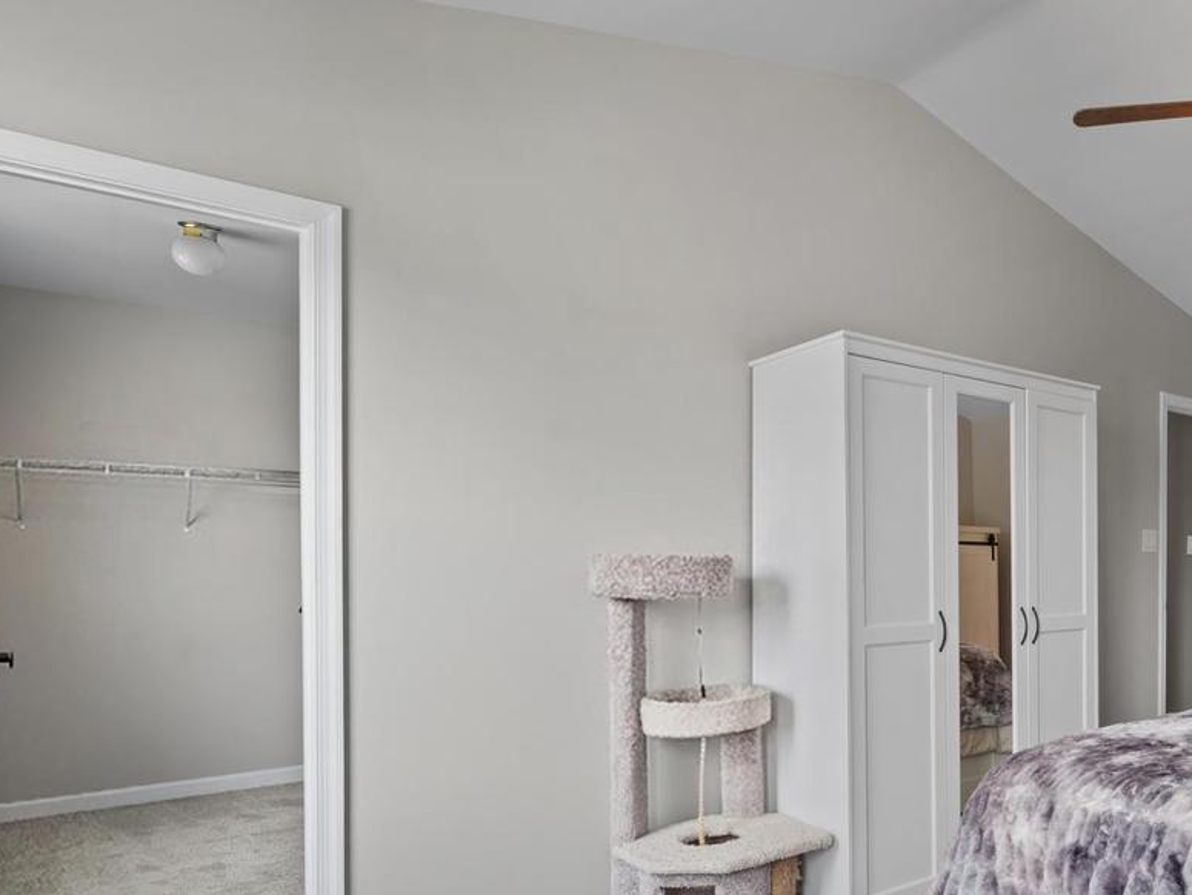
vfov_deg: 54.1
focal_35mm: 25
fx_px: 861
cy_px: 578
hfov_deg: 58.6
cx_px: 1086
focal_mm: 14
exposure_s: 1/1.67
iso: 100
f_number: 8
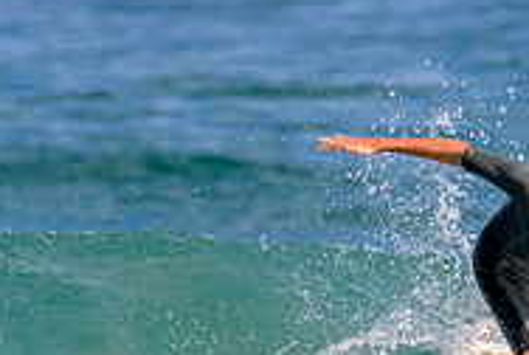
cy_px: 327
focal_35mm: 2695
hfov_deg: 0.8
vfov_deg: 0.5
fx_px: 39663
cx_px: 618
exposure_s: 1/2000
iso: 720
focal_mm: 680
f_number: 11
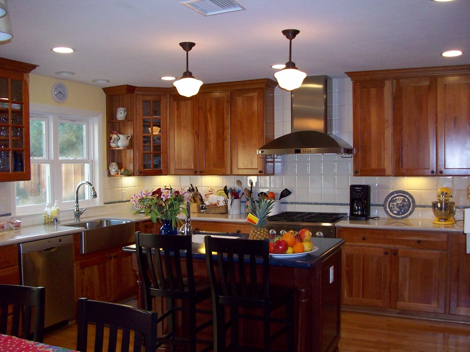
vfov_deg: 41.8
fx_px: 462
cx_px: 235
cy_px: 176
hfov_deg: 54.0
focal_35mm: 34
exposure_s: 1/60
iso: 200
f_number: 2.8
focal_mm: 5.7
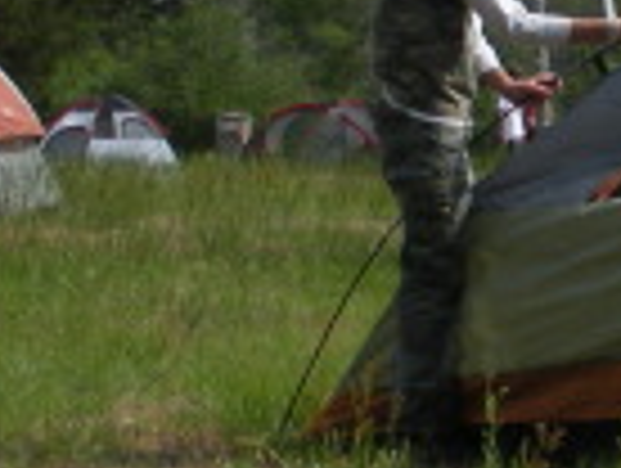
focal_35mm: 208
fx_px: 3738
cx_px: 1084
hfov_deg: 9.1
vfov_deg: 7.1
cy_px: 54
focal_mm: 6.3
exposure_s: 1/667
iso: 64
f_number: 3.5
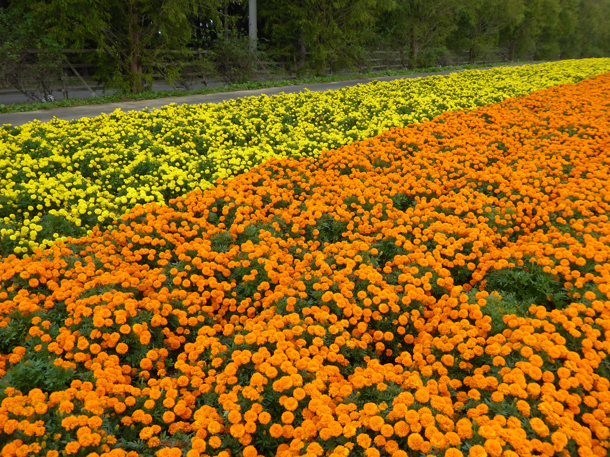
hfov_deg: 54.0
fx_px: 599
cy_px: 228
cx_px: 305
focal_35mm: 34
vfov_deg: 41.8
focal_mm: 5.8
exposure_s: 1/200
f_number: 3.6
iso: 200
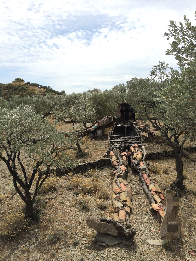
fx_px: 219
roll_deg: +0.9
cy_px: 130
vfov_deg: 61.7
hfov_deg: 48.2
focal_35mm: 29
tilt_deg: -6.6
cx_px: 98
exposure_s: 1/2283
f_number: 2.2
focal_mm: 4.15
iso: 32
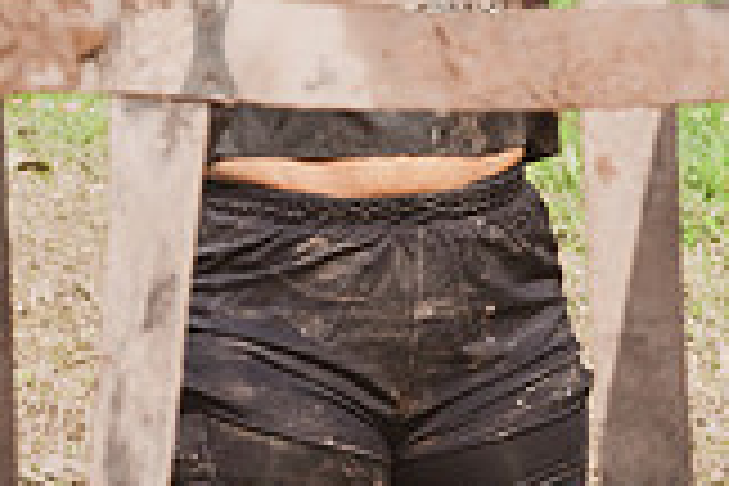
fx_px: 10732
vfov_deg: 2.6
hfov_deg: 3.9
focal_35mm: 530
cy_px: -193
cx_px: 1140
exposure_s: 1/200
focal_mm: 105
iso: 250
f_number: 10
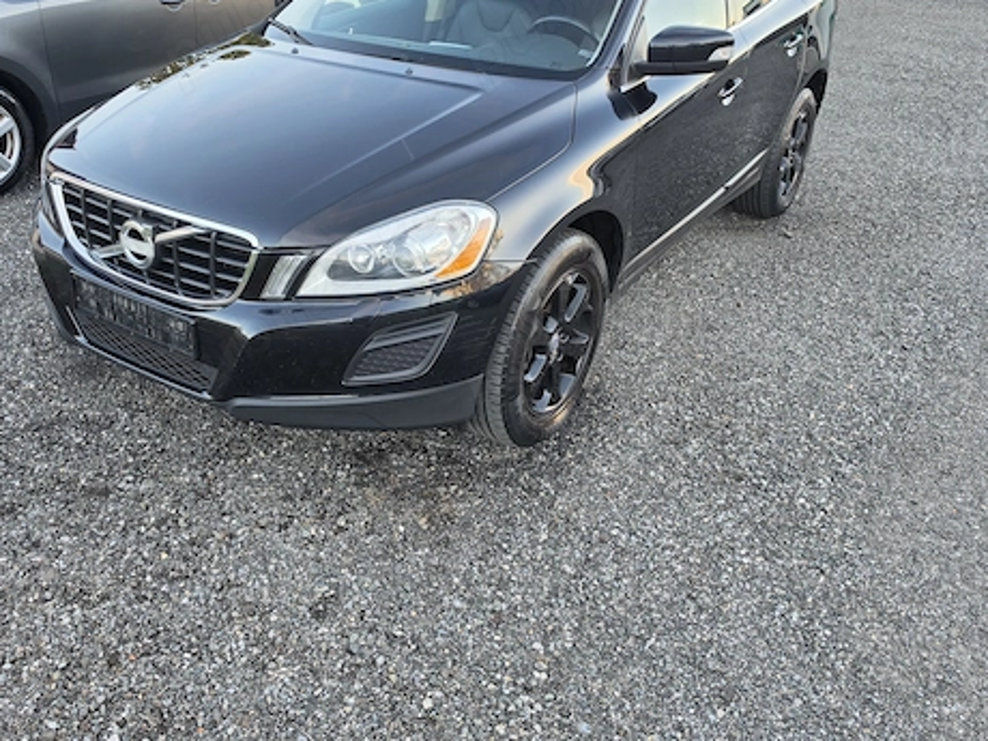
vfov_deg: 46.7
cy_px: 326
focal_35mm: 30
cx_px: 451
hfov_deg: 59.9
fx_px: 856
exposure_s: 1/180
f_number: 1.4
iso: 64
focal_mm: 6.5
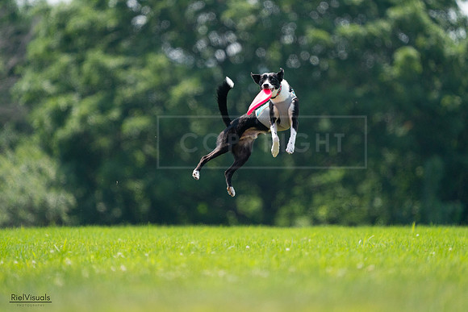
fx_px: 7801
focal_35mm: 600
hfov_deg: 3.4
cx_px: 234
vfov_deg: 2.3
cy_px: 156
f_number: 6.3
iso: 2000
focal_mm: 600
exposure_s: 1/4000
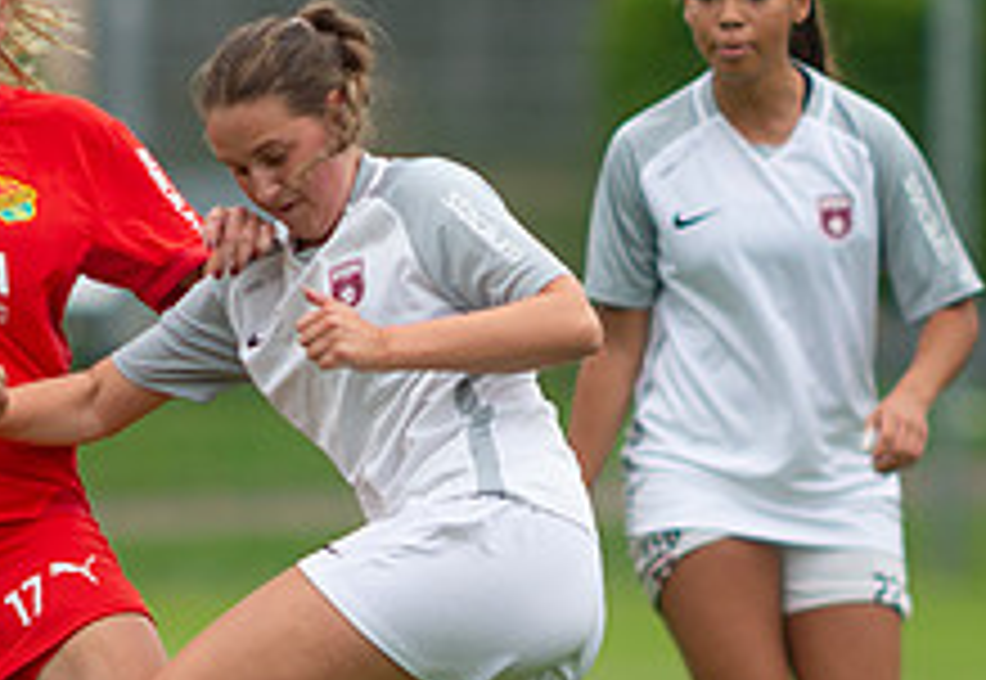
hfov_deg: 1.5
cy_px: 629
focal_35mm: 1365
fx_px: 37781
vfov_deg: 1.0
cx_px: 232
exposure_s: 1/1250
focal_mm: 420
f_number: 4
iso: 450
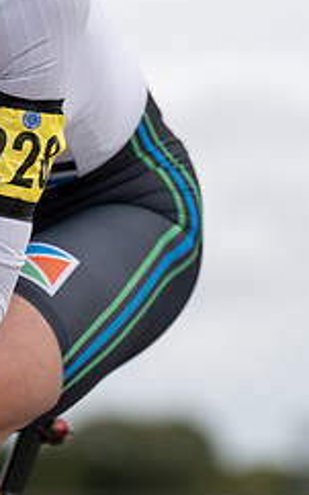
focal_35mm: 362
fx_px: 4883
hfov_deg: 3.6
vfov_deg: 5.8
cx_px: -86
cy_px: 185
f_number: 3.5
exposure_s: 1/1000
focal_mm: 148
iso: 125
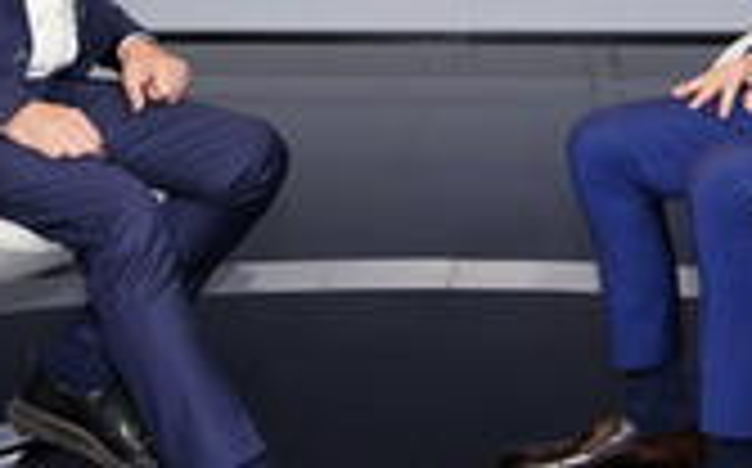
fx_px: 2252
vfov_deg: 11.6
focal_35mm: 110
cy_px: -81
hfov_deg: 18.9
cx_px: 525
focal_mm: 40
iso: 2000
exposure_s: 1/125
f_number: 5
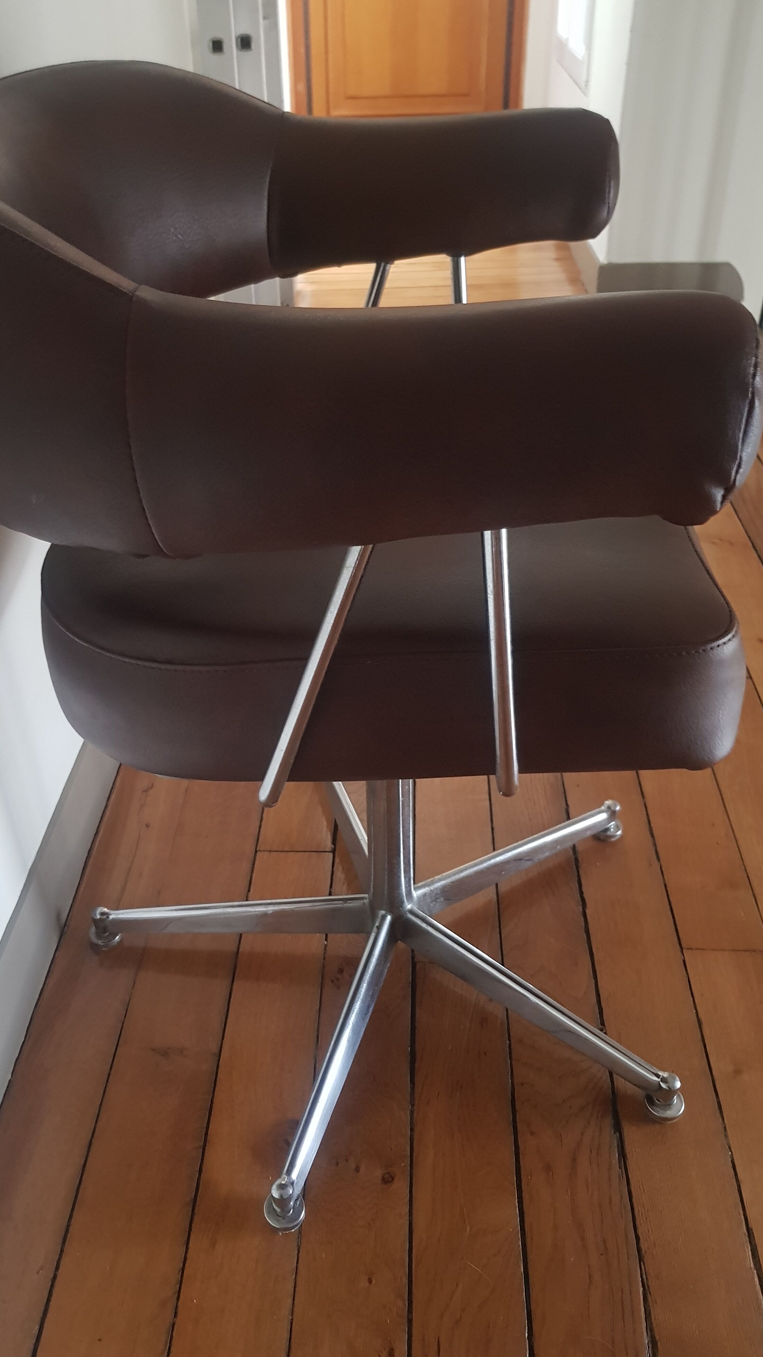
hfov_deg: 40.0
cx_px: 313
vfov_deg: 66.1
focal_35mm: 29
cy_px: 674
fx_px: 1043
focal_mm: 4.2
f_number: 1.7
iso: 200
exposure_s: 1/13
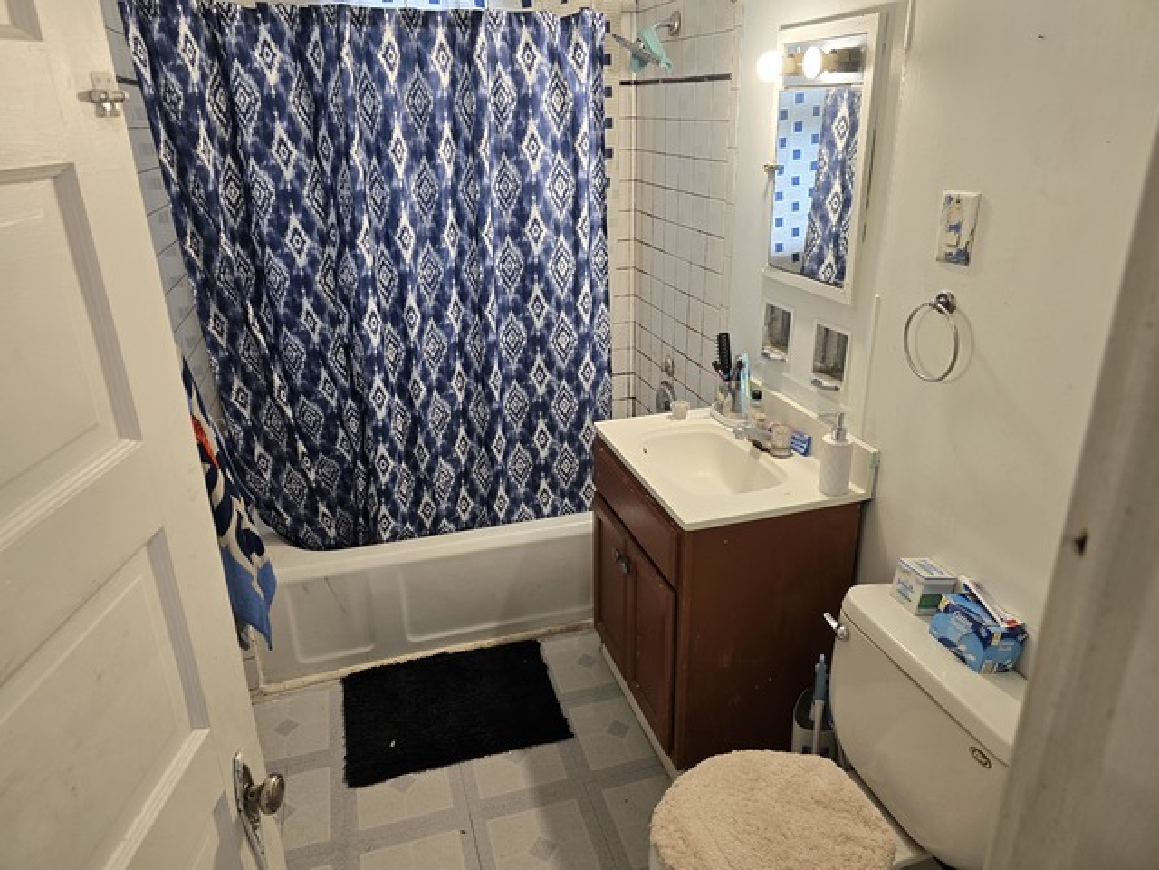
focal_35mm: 23
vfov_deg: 58.9
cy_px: 435
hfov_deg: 73.9
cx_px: 580
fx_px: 770
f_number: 1.7
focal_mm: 6.3
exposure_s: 1/120
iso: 160
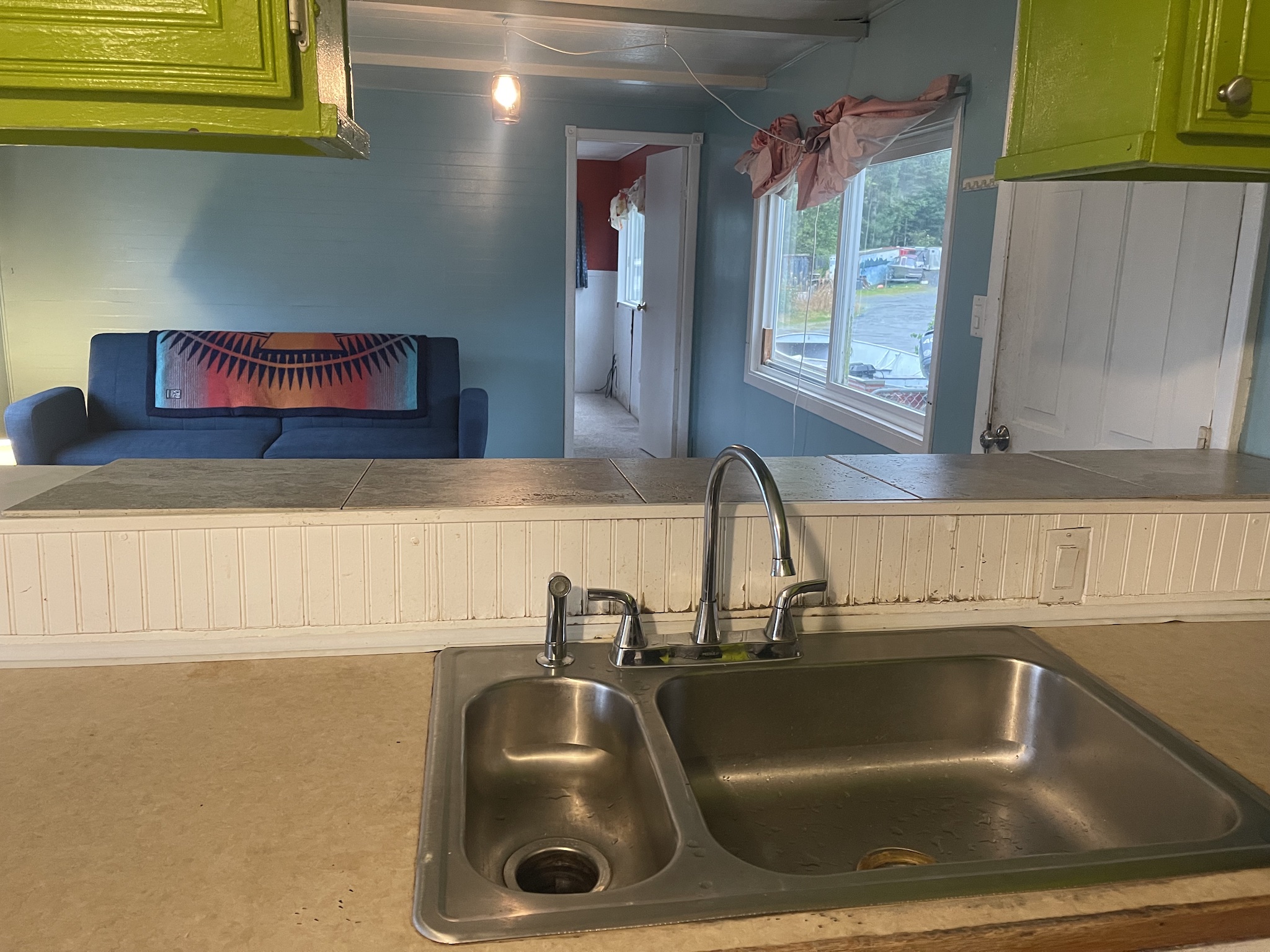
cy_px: 476
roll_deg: -1.9
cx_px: 635
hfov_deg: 69.4
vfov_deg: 54.9
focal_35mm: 25
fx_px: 917
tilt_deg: -13.1
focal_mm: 5.1
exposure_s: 1/60
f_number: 1.6
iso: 500
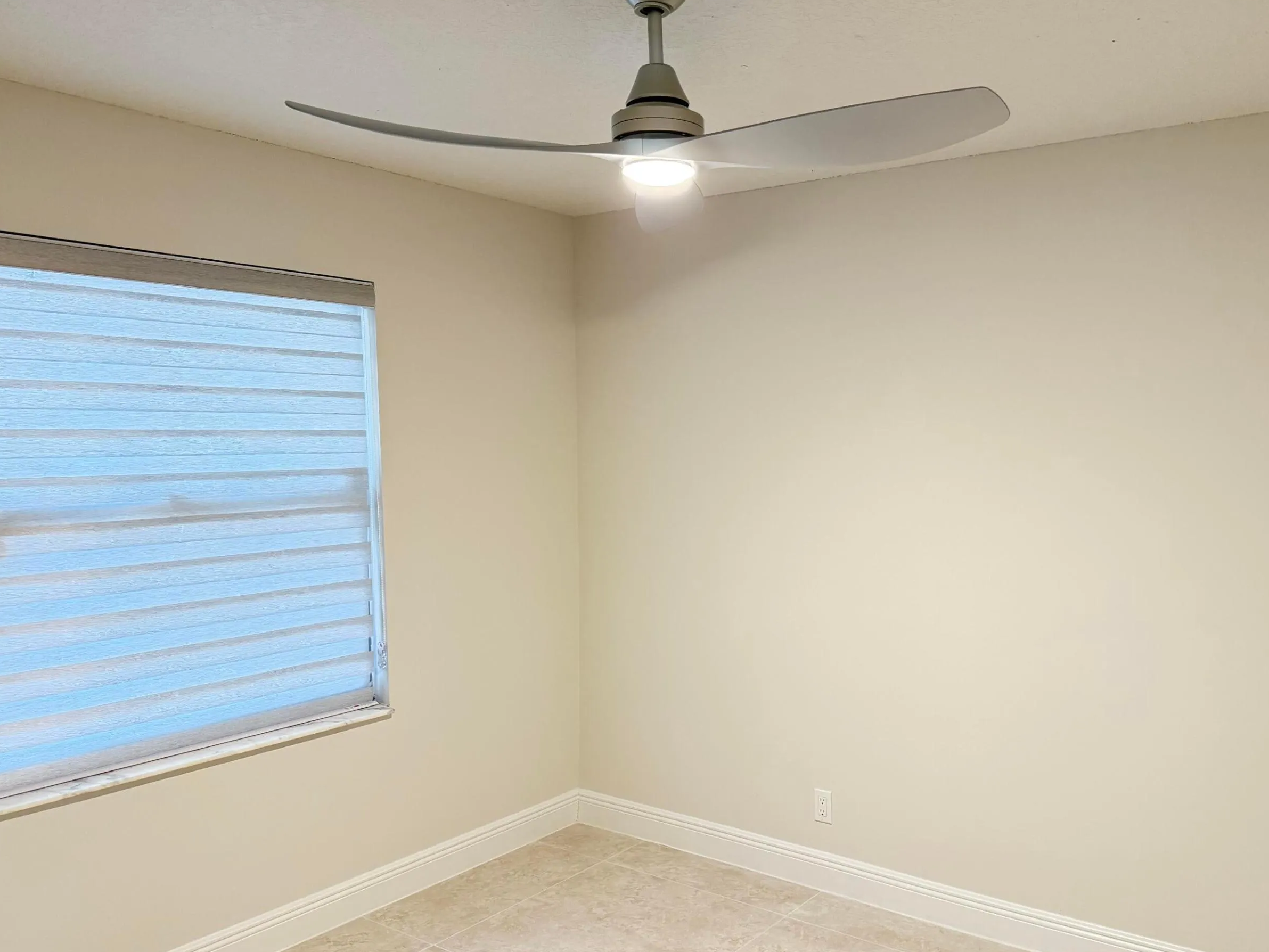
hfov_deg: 61.3
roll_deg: -0.5
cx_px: 736
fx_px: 1063
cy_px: 542
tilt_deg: -5.6
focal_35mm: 29
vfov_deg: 48.1
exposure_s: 1/60
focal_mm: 6.76
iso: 320
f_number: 1.78
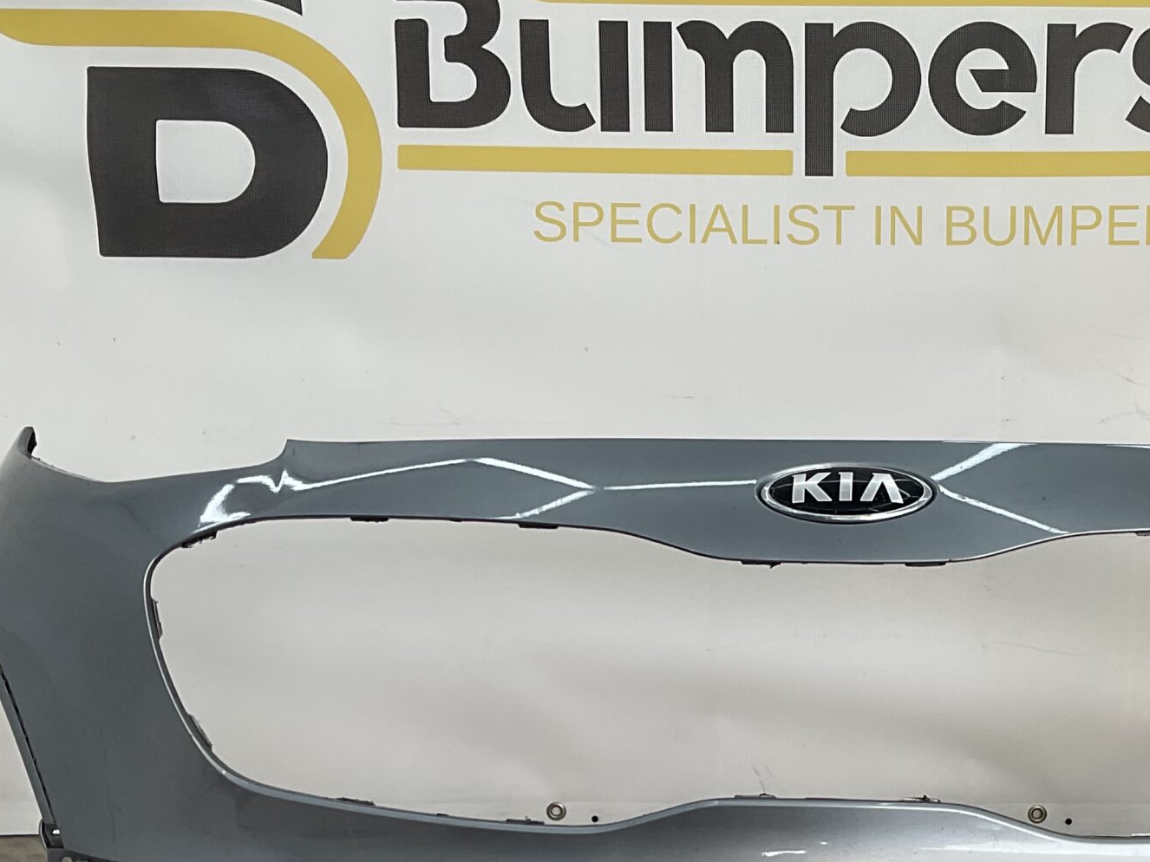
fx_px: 1860
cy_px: 678
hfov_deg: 33.6
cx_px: 884
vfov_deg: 25.7
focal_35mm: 56
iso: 16
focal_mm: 3
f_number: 1.8
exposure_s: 1/276
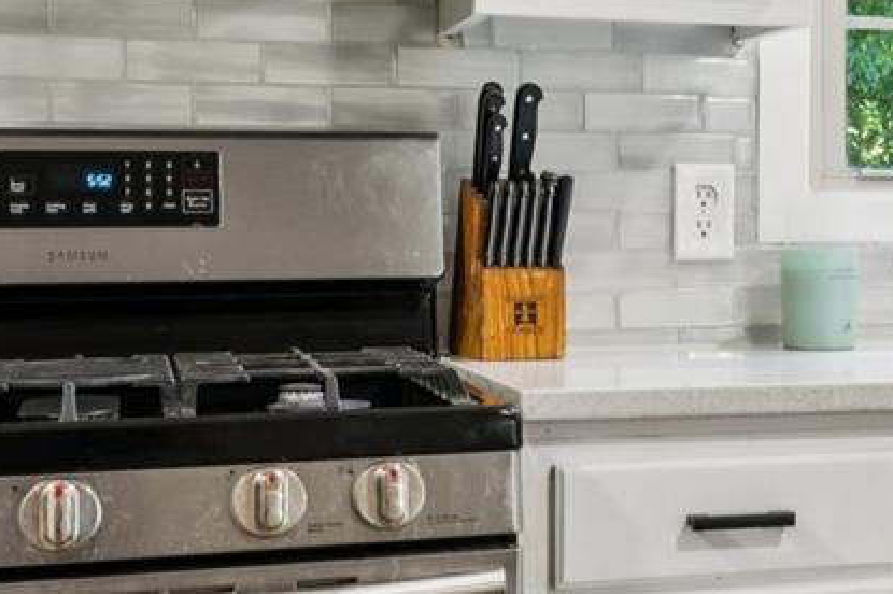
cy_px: 221
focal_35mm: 80
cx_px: 1022
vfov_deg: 16.9
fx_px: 1995
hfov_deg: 23.4
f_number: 13
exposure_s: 1.6
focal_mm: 16.3
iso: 100
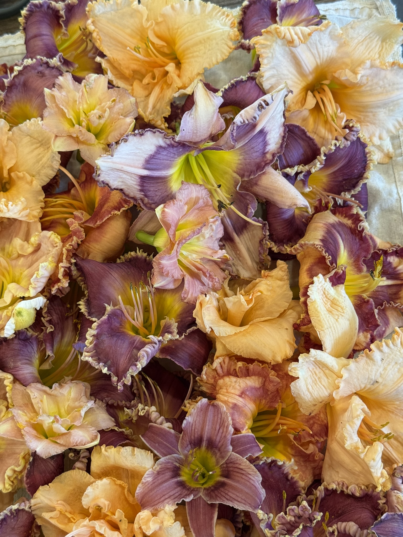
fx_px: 745
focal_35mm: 48
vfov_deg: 39.7
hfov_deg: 30.3
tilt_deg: -67.1
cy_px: 268
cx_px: 202
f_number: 1.78
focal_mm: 6.76
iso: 100
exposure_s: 1/60
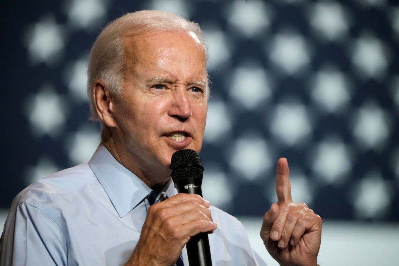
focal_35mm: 512
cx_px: 200
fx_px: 5675
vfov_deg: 2.7
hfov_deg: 4.0
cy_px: 133
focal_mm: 512
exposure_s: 1/400
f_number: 6.3
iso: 4000
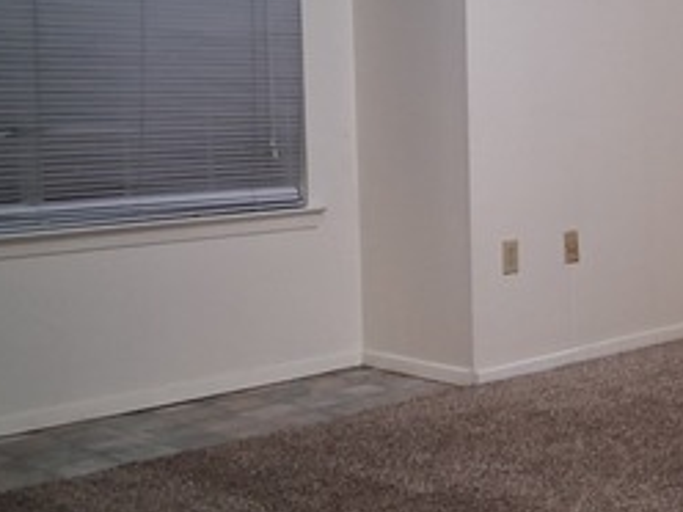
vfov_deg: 21.0
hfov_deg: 27.0
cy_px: 231
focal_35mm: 70
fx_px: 1381
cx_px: 593
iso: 500
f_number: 1.8
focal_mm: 3.98
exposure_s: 1/24
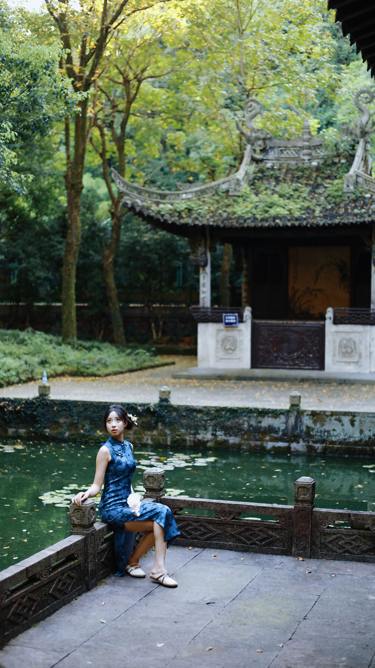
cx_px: 203
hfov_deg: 23.0
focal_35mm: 52
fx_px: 920
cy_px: 330
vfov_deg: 39.9
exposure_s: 1/200
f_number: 2.5
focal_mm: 50
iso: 500
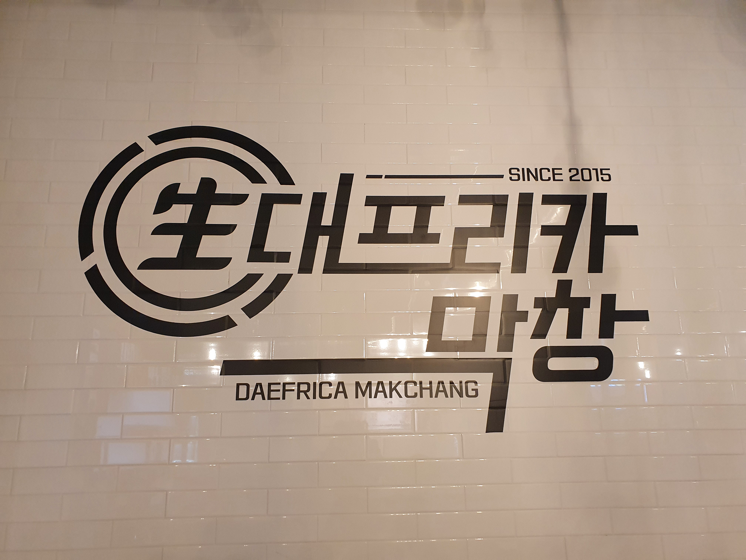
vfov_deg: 53.1
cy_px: 280
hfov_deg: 67.3
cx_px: 373
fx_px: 560
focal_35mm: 26
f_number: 2.4
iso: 400
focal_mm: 4.32
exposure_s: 1/40
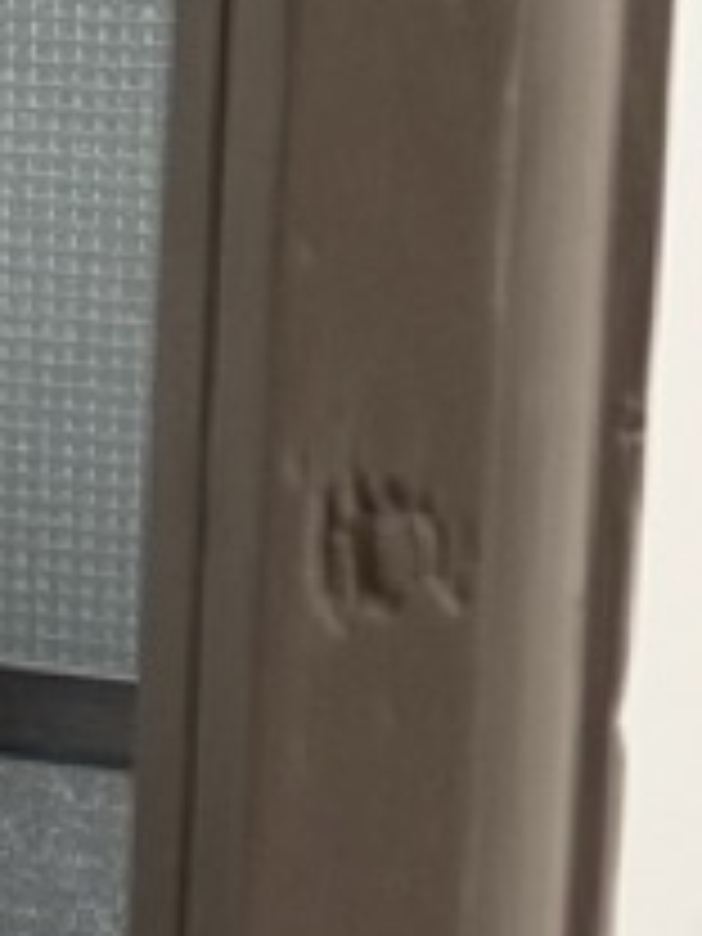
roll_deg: +0.3
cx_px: -1386
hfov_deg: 4.8
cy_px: 256
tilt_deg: -17.8
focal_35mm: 295
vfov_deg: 6.7
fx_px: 7977
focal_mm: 6.76
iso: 250
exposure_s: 1/60
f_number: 1.78
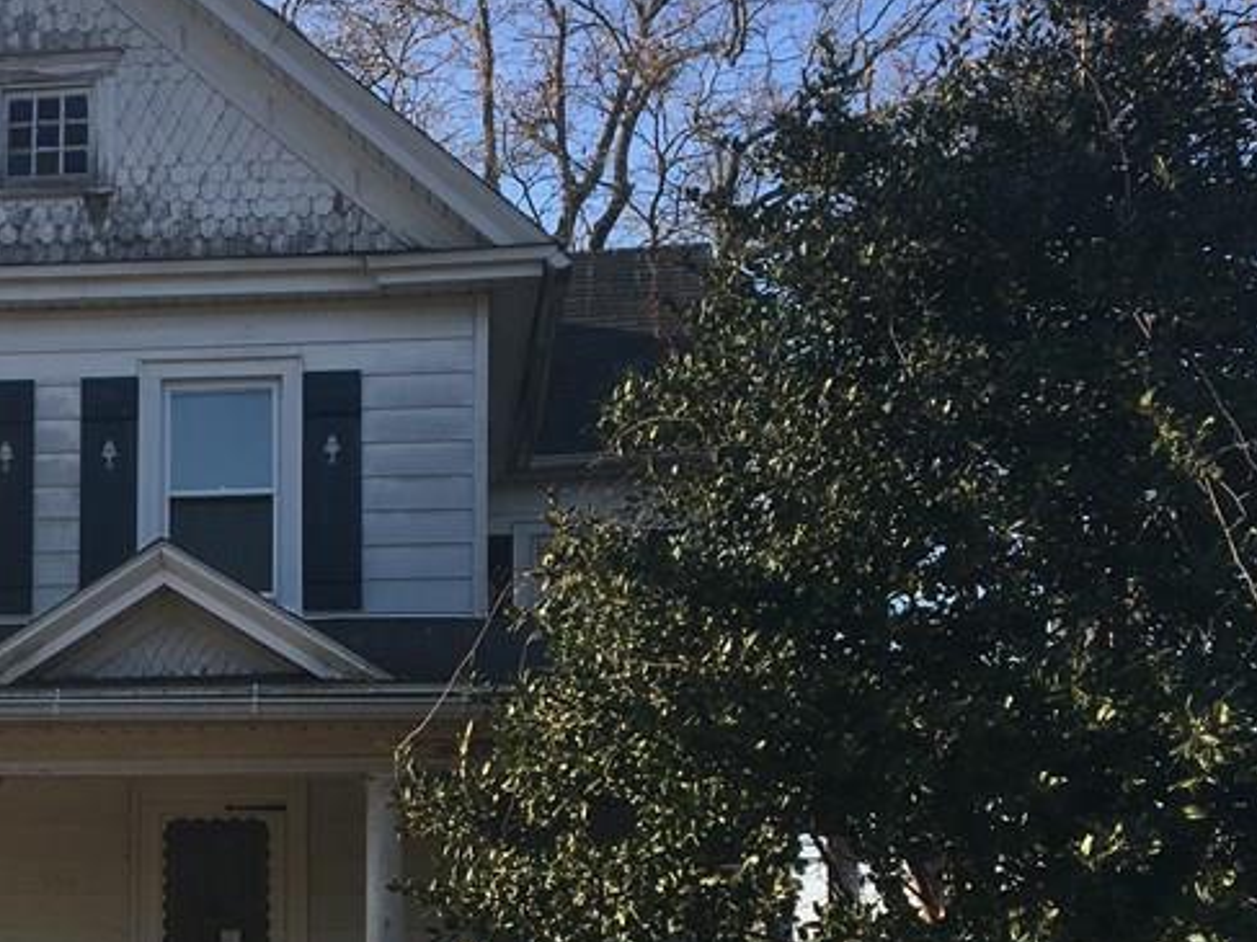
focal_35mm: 61
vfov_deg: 23.7
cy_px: 730
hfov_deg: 30.3
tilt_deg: +8.3
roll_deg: -0.6
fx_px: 2215
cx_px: 121
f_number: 2.2
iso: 25
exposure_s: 1/793
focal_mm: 4.15
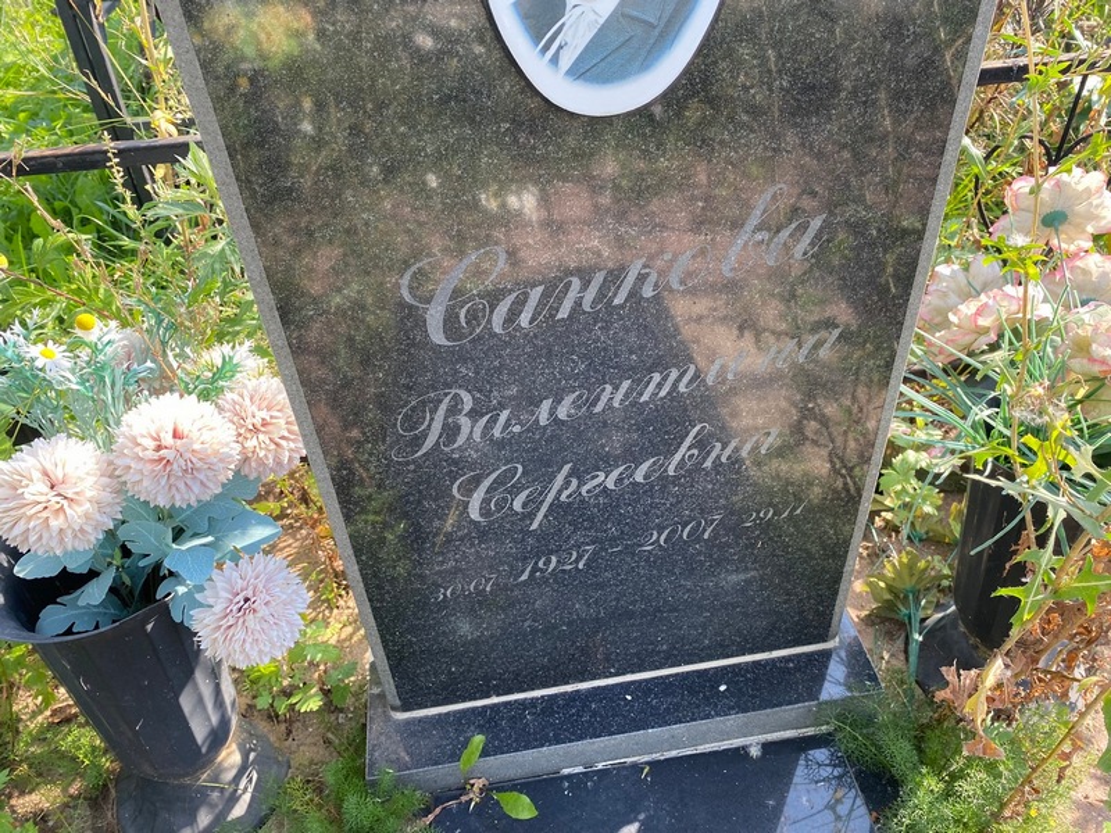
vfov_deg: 53.1
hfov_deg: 67.3
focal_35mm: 26
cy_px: 416
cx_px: 556
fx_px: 834
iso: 32
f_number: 1.8
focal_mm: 4.25
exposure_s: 1/215
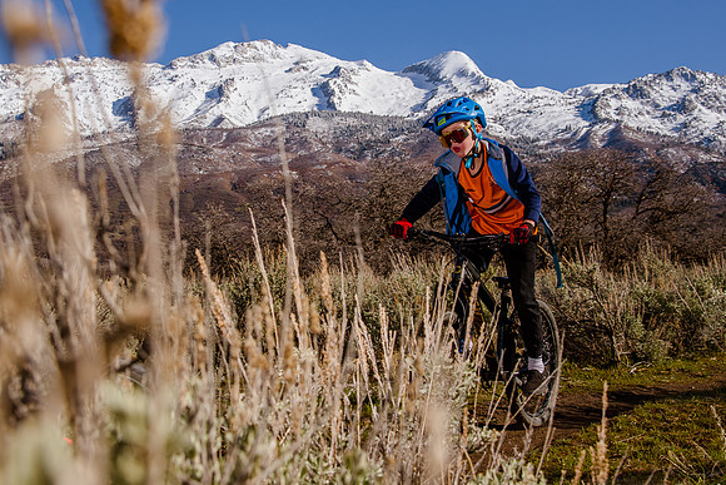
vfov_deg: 25.3
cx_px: 293
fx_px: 1078
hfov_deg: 37.1
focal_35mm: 53
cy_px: 187
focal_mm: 38
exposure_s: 1/500
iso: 250
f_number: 10
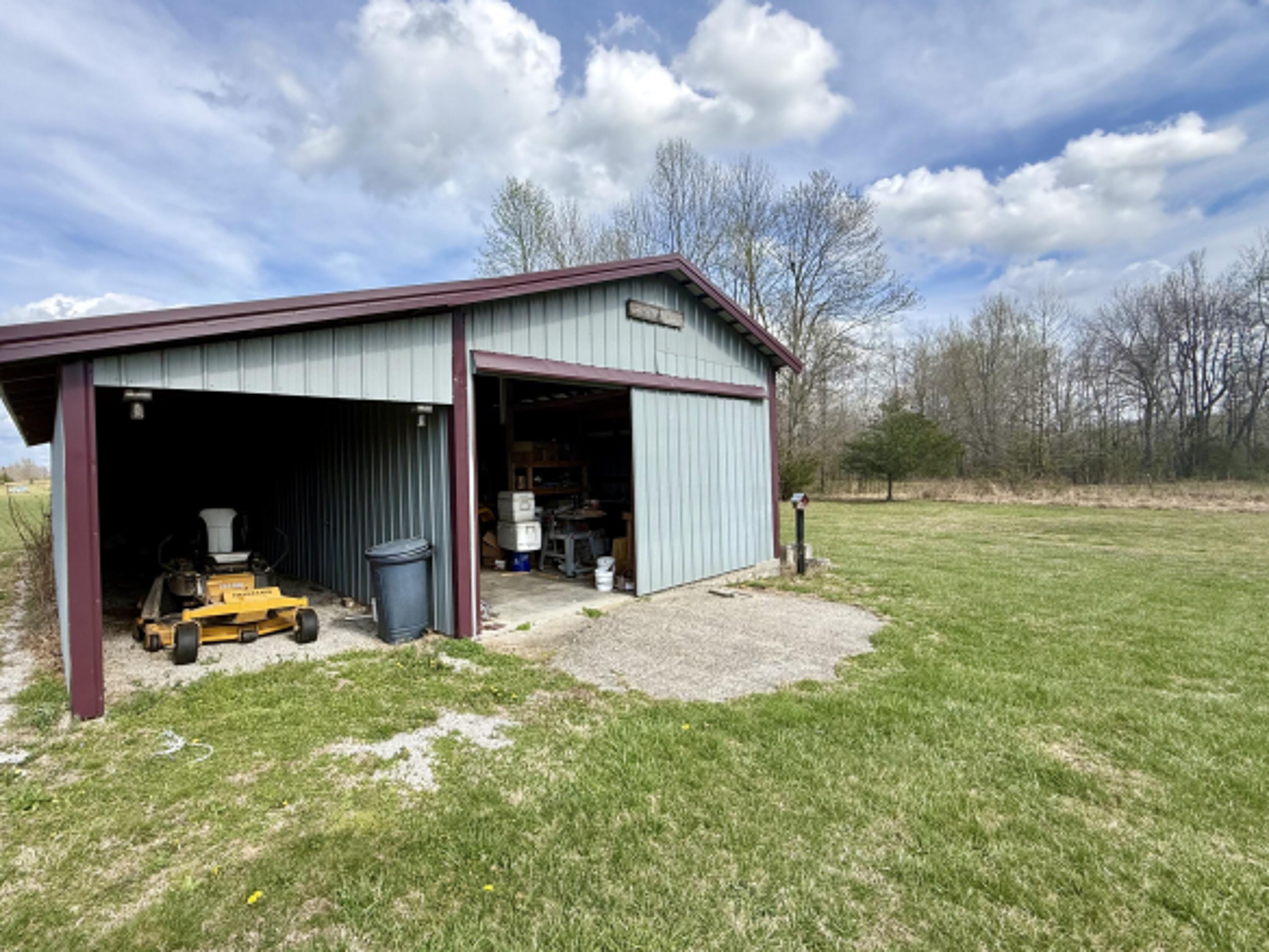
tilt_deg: +0.4
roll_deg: +2.4
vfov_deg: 78.1
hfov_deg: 94.0
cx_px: 555
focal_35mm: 16
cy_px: 467
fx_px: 587
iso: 50
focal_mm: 2.22
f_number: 2.2
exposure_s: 1/1017
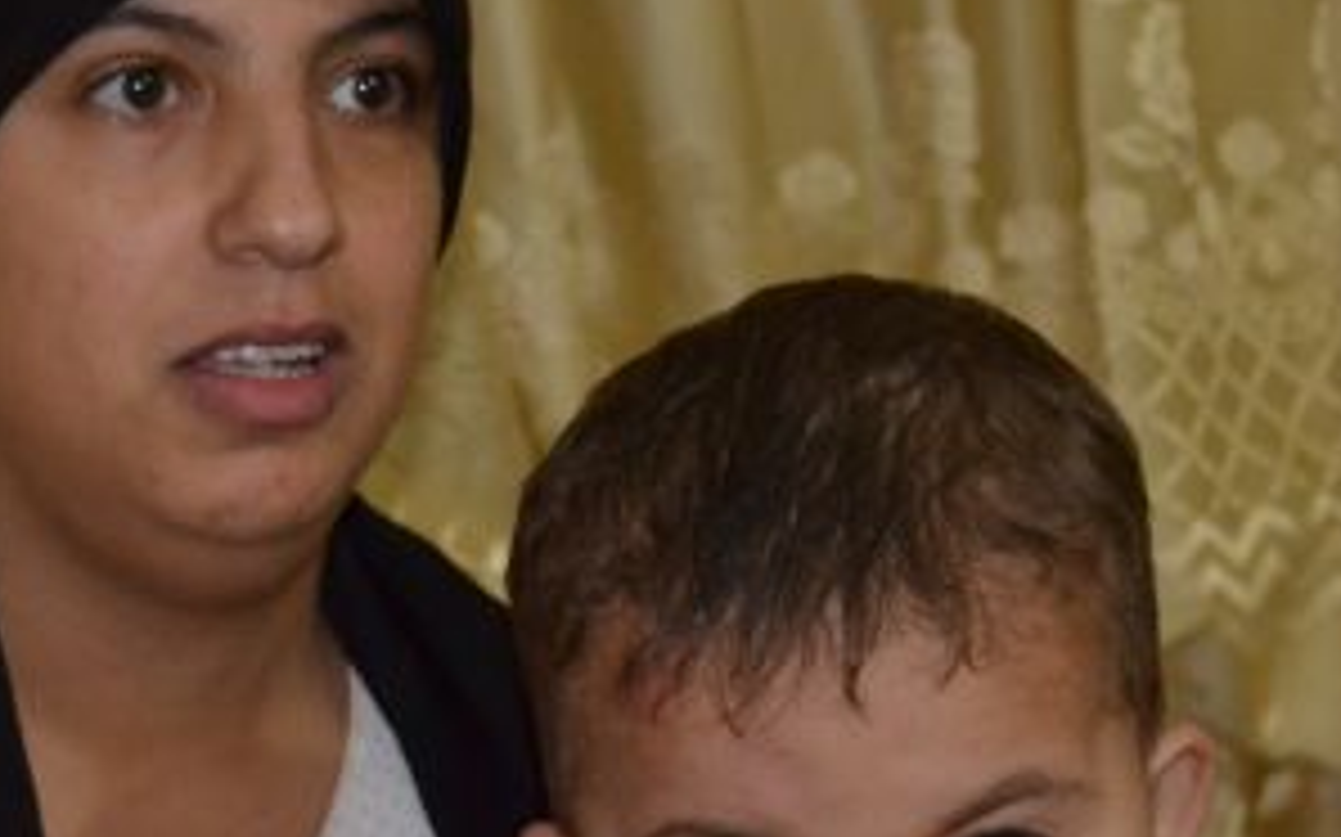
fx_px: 3836
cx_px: 405
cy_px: 544
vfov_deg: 12.4
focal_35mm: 105
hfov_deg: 19.7
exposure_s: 1/60
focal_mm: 32
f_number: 4.8
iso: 2200
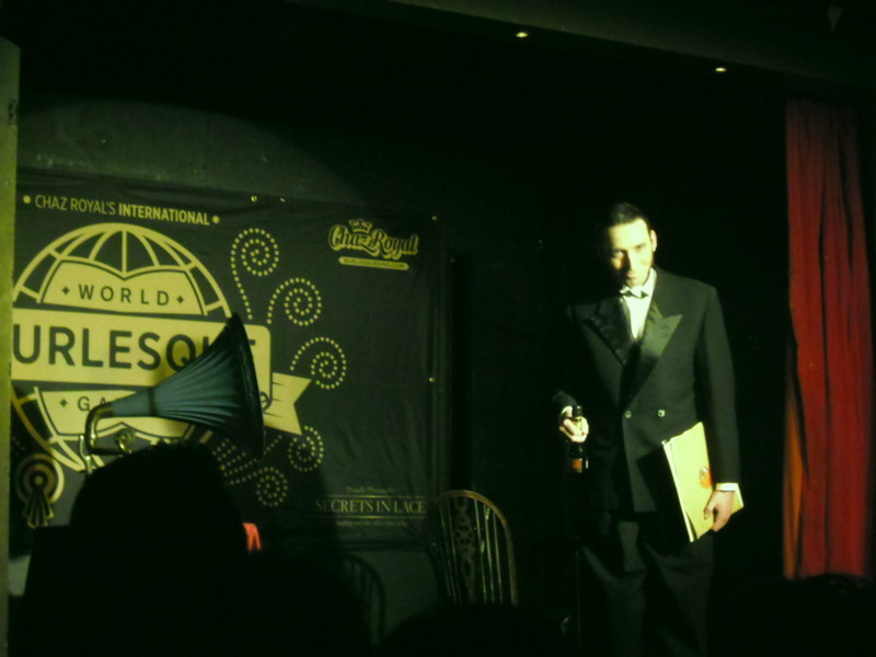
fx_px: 1949
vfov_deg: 19.1
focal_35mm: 77
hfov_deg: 25.3
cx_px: 438
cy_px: 328
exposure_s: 1/8
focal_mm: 13.9
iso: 800
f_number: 5.9
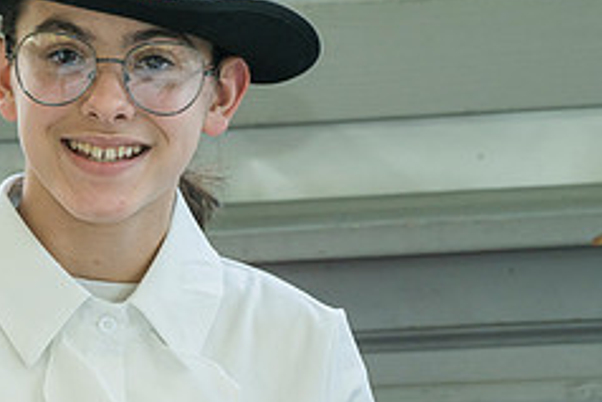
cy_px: 170
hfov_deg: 6.6
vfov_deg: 4.4
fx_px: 5187
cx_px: 97
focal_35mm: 310
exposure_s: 1/160
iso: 800
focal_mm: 120
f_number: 7.1
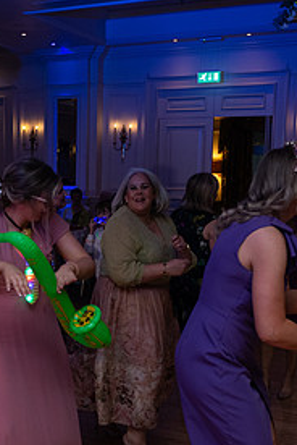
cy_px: 268
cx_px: -8
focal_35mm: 59
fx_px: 728
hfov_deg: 22.1
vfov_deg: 33.8
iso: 640
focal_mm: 28
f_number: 3.5
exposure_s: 1/160
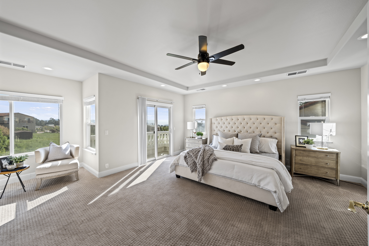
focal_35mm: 12
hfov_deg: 112.6
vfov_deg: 90.0
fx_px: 123
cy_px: 123
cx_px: 184
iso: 100
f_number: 8
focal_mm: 12
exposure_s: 1/10
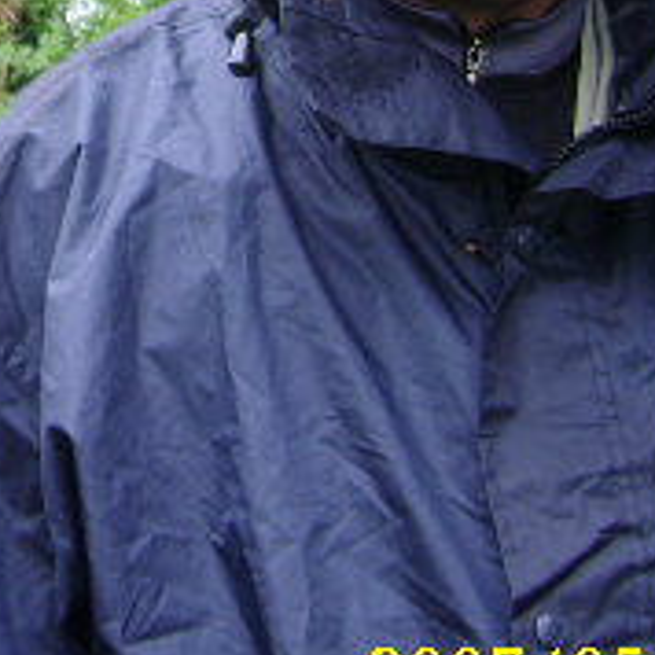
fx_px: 2376
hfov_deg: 15.3
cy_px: -99
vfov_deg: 15.2
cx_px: -59
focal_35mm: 111
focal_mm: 5.95
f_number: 2.8
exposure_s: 1/192
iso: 100
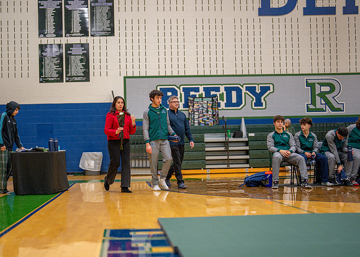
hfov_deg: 33.4
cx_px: 152
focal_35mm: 59
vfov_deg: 24.2
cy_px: 131
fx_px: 599
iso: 1000
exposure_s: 1/800
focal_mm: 50
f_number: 1.2
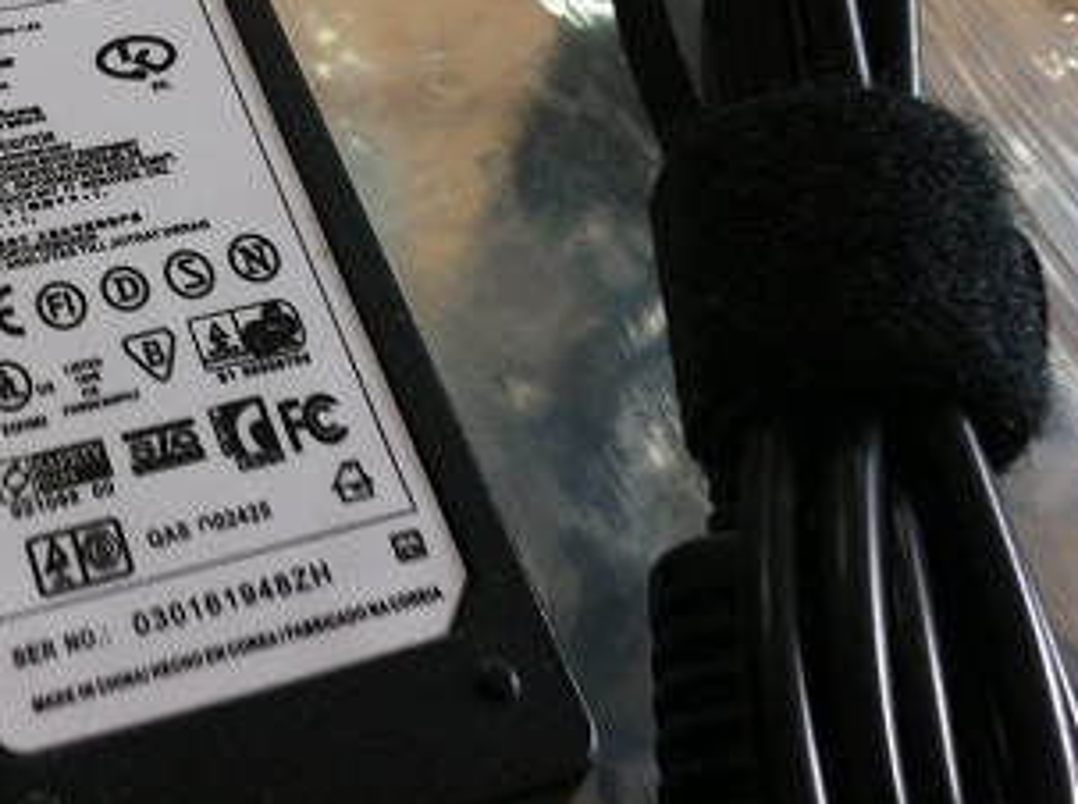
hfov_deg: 31.5
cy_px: 196
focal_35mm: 60
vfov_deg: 24.1
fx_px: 1865
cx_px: 229
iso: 80
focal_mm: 3.85
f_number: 2.8
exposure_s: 1/15
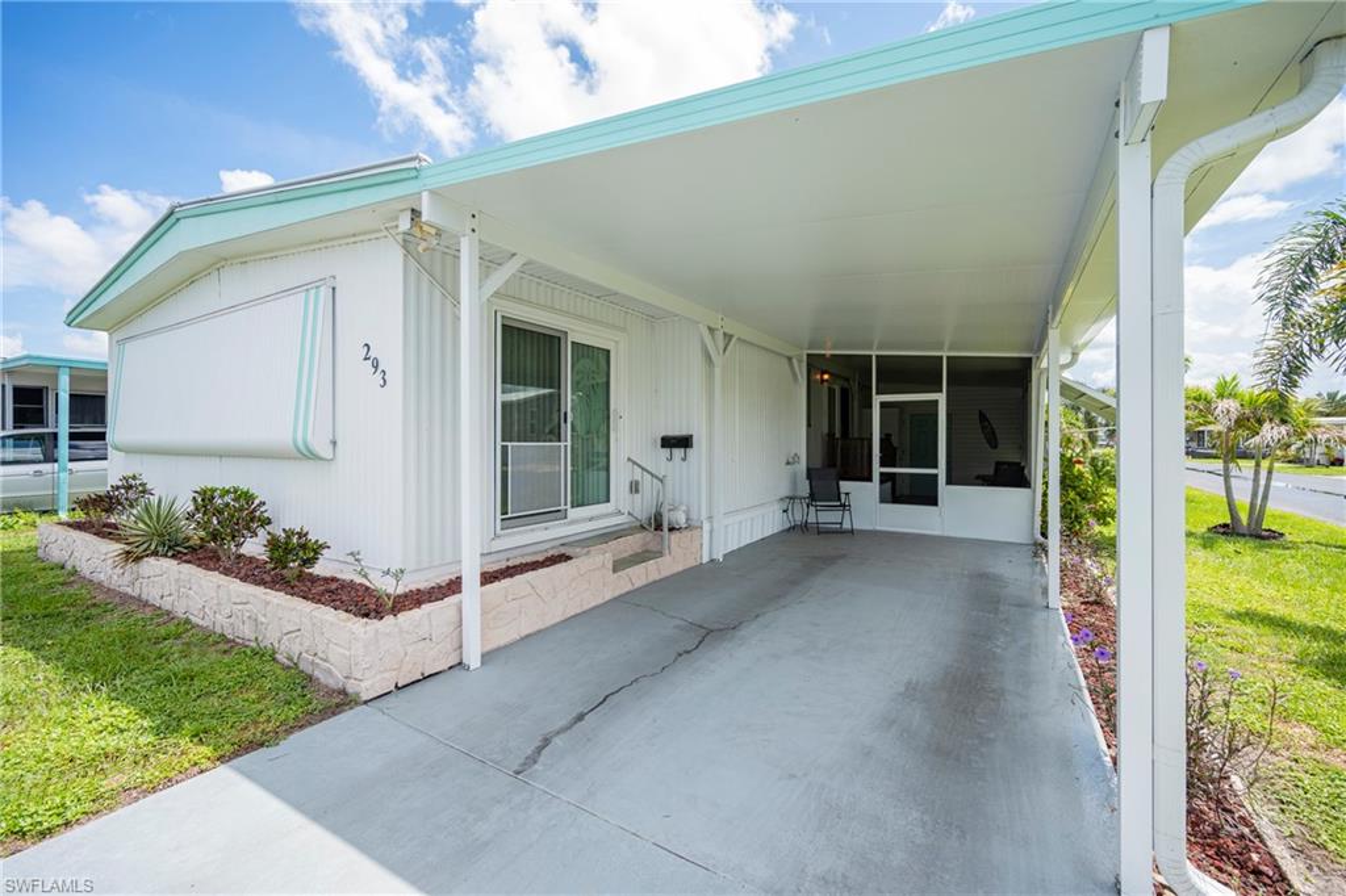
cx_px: 673
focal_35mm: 14
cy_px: 448
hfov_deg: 104.3
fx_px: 523
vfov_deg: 81.2
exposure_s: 1/500
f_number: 4
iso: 100
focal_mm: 14
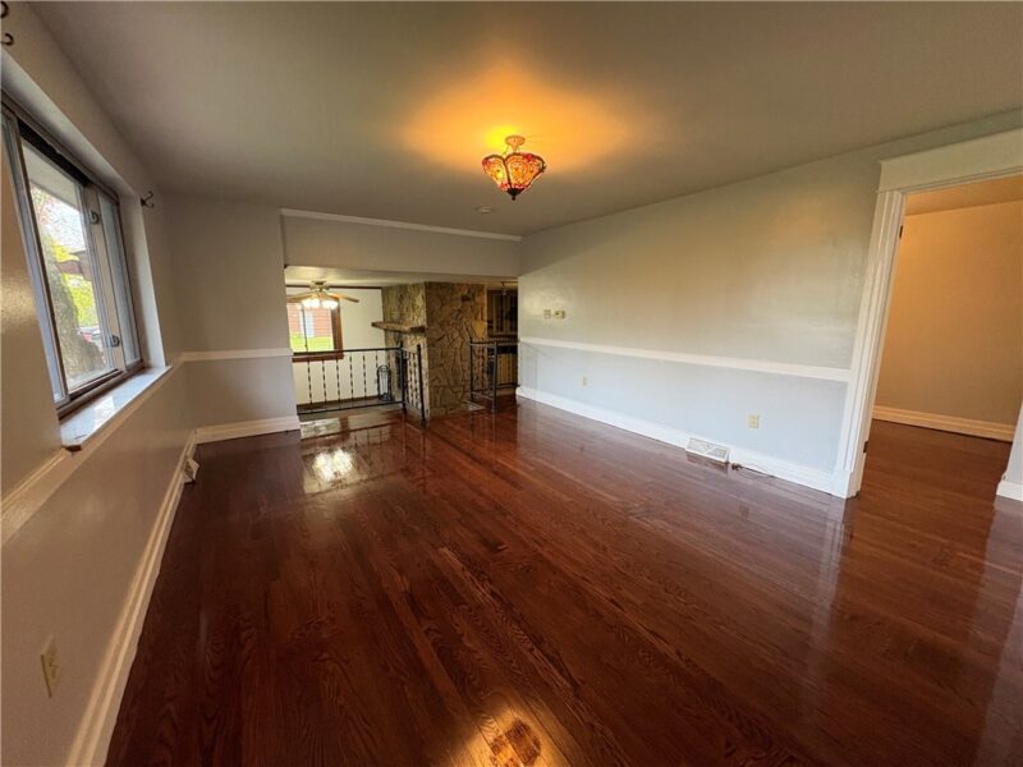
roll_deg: +0.0
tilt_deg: -10.1
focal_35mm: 14
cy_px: 384
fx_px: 414
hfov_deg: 102.1
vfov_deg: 85.7
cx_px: 512
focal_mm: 2.22
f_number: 2.2
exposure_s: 1/60
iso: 400
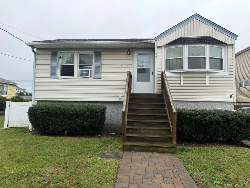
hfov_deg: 71.6
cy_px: 94
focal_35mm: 24
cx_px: 125
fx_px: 173
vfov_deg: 56.8
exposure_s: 1/4167
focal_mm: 6.76
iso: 100
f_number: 1.78
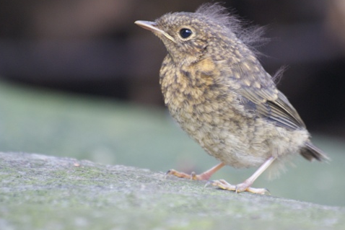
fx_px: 5780
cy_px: 98
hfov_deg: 3.4
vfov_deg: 2.3
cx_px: 220
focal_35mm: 603
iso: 400
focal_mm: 300
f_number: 5.6
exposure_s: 1/30
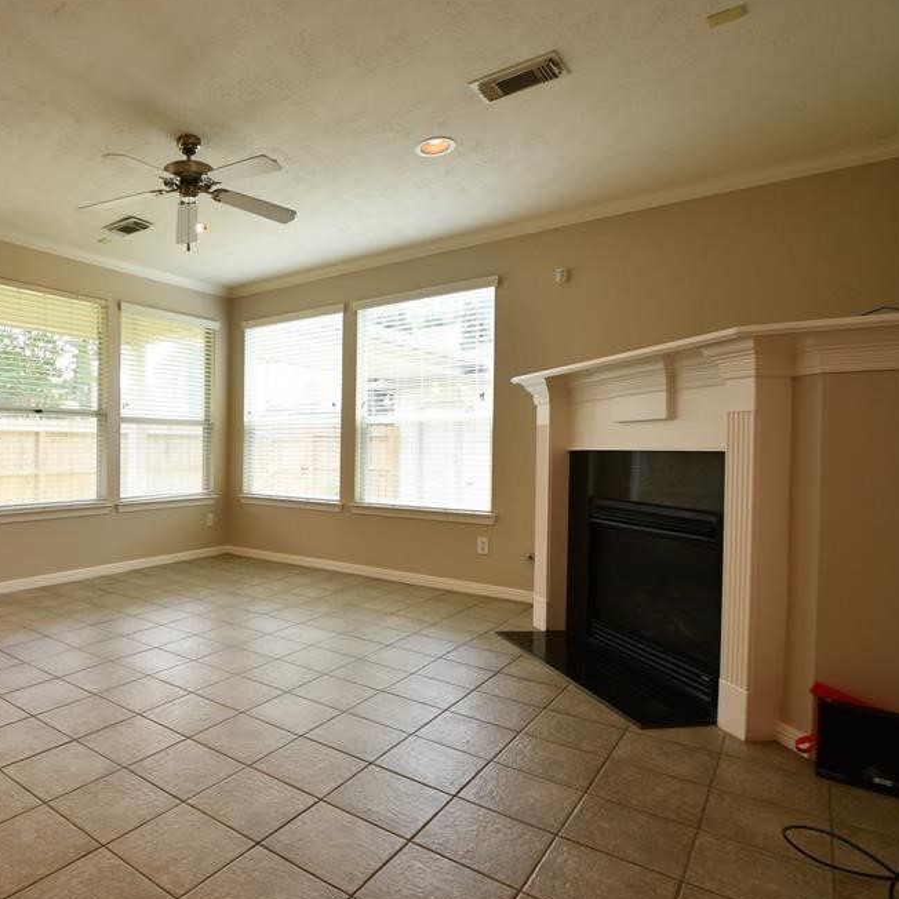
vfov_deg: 74.8
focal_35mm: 20
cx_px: 233
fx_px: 588
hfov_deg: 70.2
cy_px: 438
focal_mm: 10
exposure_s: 1/60
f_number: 4
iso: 250
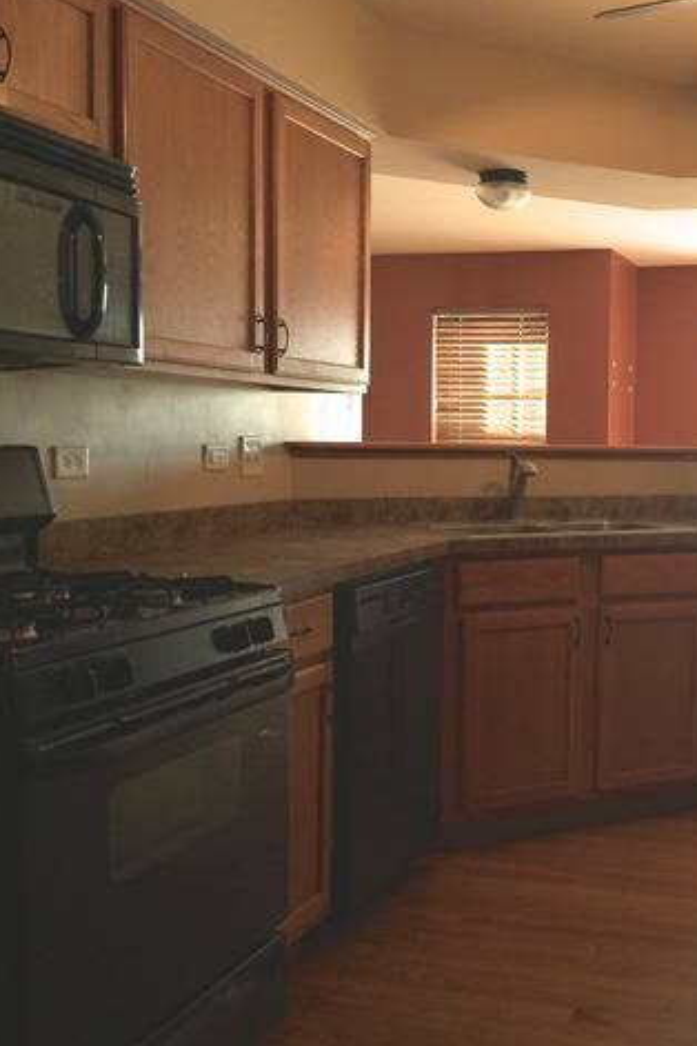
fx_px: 1191
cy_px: 520
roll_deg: -0.5
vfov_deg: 47.4
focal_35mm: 41
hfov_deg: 31.5
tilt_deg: -4.5
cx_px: 586
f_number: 2.2
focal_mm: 4.15
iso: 40
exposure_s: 1/30
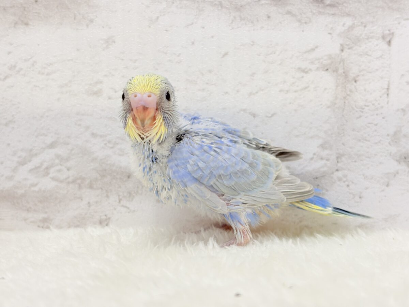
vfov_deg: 28.0
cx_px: 204
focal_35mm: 52
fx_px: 614
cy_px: 154
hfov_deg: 36.8
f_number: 1.6
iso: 50
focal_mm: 5.96
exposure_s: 1/50
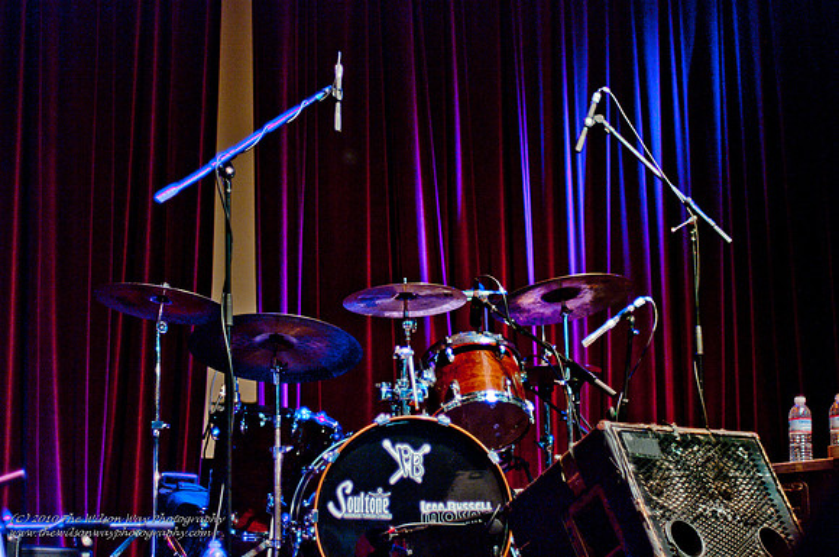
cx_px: 420
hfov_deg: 27.0
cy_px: 278
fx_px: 1745
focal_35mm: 75
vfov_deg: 18.1
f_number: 1.4
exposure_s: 1/20
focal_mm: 50
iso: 800
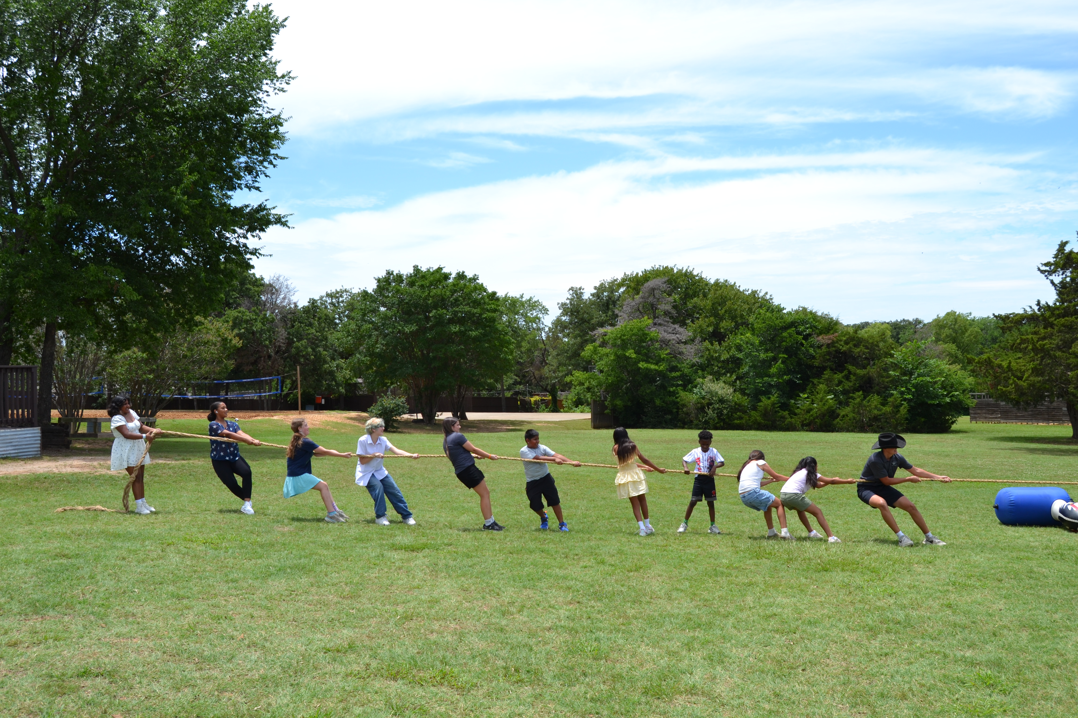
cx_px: 539
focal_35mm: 34
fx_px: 1033
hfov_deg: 55.1
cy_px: 359
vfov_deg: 38.4
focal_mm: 23
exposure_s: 1/250
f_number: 8
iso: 100
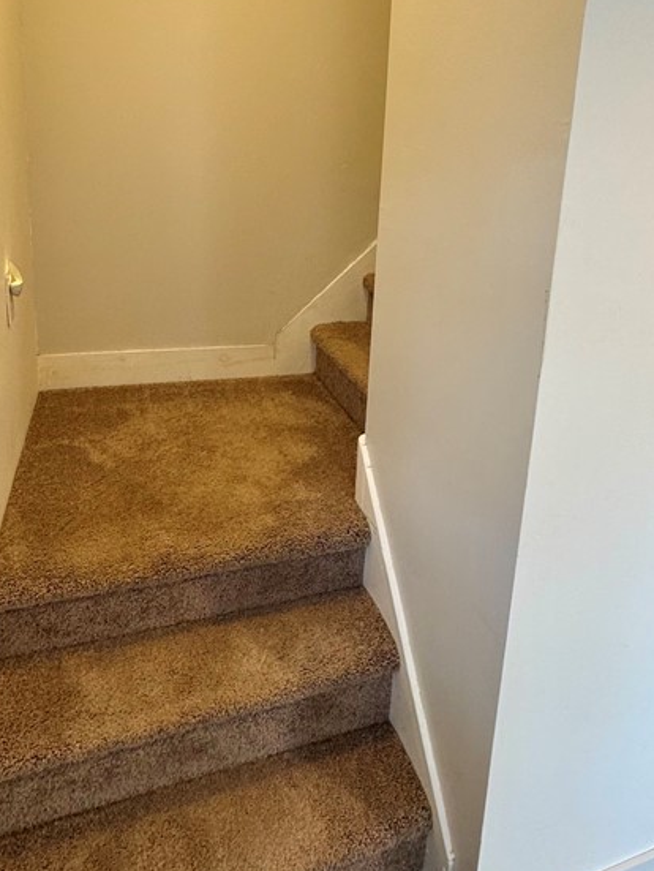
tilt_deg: -11.3
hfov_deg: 52.7
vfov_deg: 65.3
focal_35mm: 26
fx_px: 654
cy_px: 283
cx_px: 393
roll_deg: -3.0
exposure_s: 1/60
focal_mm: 2.22
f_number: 2.2
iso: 160
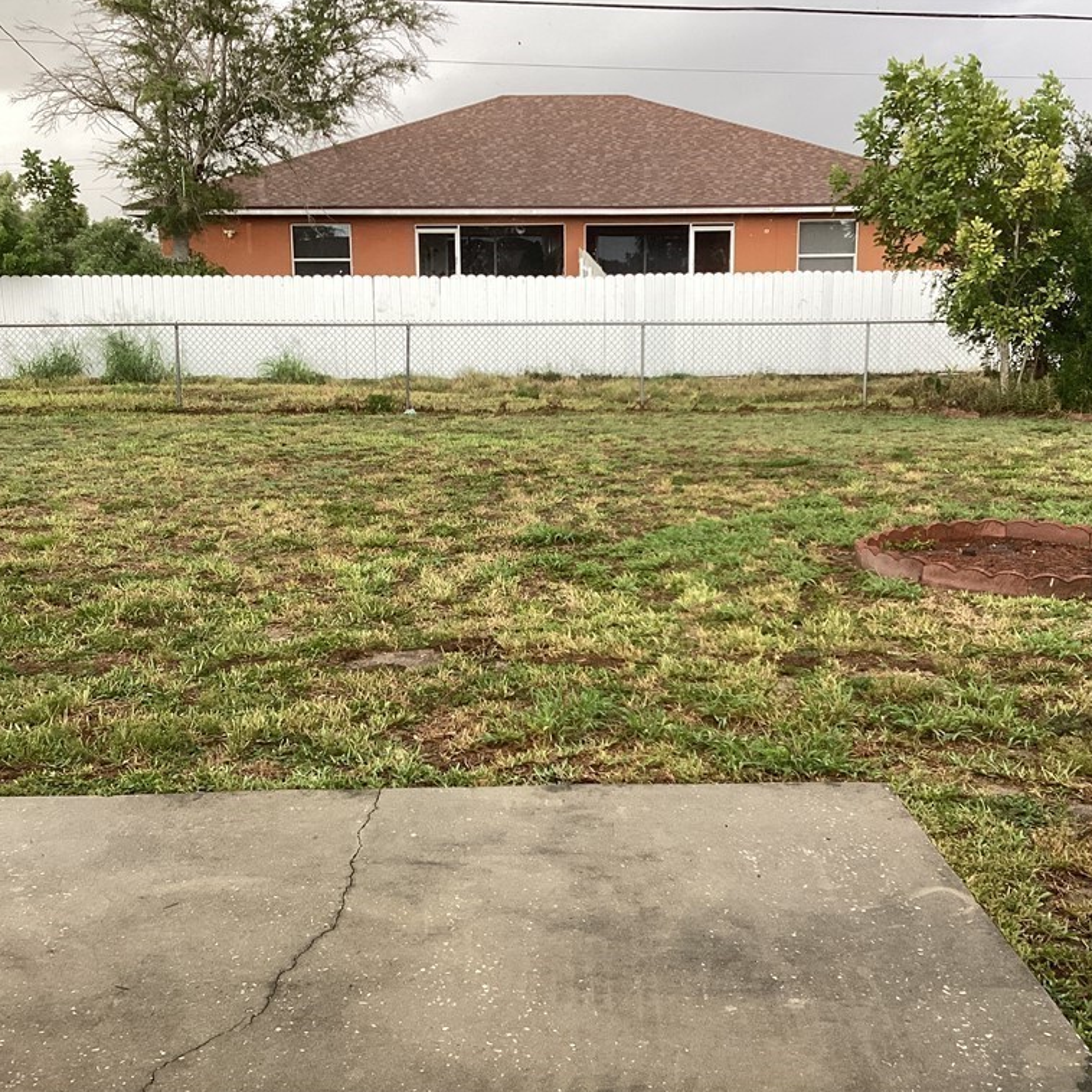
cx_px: 530
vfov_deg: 44.9
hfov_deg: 44.9
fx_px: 1321
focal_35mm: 37
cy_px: 545
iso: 100
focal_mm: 3.3
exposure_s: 1/120
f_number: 2.4
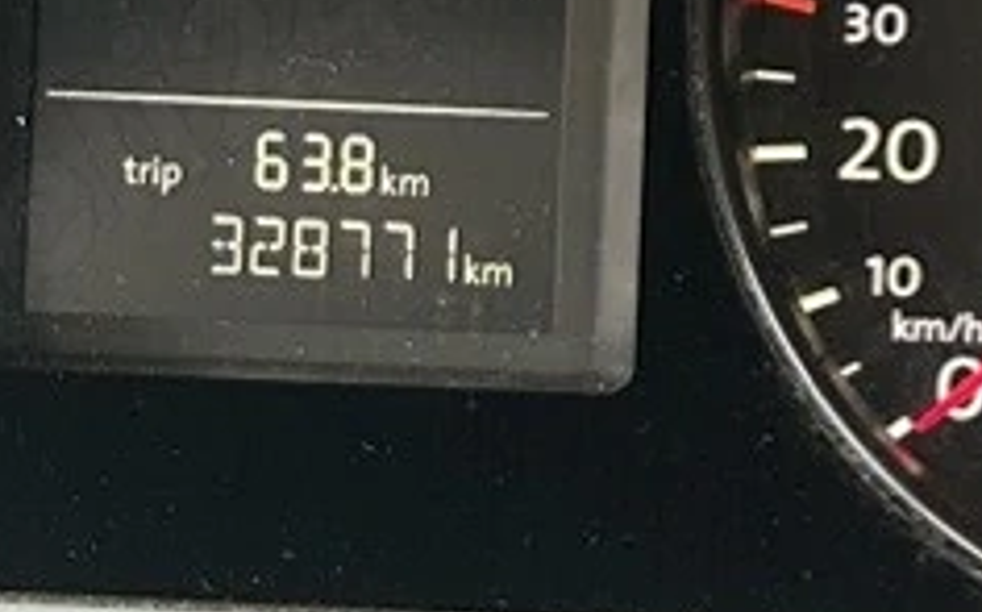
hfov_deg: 13.4
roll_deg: -2.9
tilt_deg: -22.8
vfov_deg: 8.4
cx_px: 462
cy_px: 279
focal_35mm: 156
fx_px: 4171
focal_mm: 5.7
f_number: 1.5
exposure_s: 1/68
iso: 125
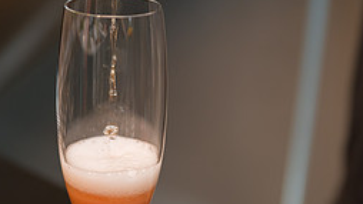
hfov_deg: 20.3
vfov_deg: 11.5
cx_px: 147
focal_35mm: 105
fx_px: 1011
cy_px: 123
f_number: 3.2
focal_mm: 44
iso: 400
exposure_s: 1/200
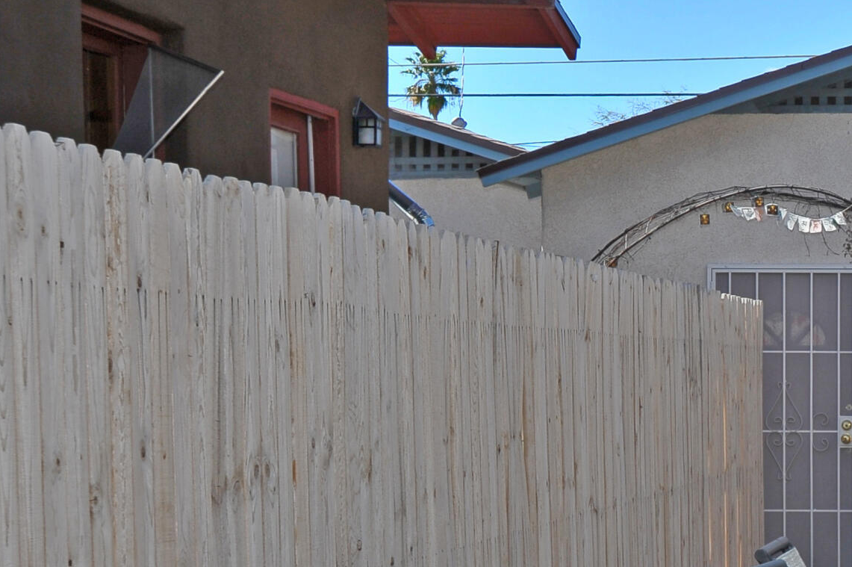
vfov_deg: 14.7
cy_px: 506
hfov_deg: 20.3
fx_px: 2176
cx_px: 1107
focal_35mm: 92
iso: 320
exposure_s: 1/320
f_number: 11
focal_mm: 35
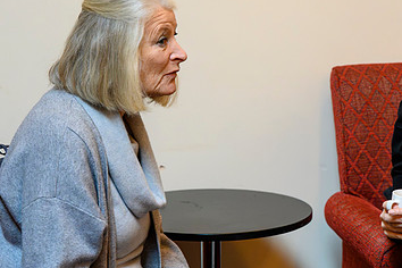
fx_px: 1295
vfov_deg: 11.8
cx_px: 320
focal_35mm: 116
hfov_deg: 17.5
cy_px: 144
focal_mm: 70
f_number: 4
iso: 7200
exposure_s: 1/160
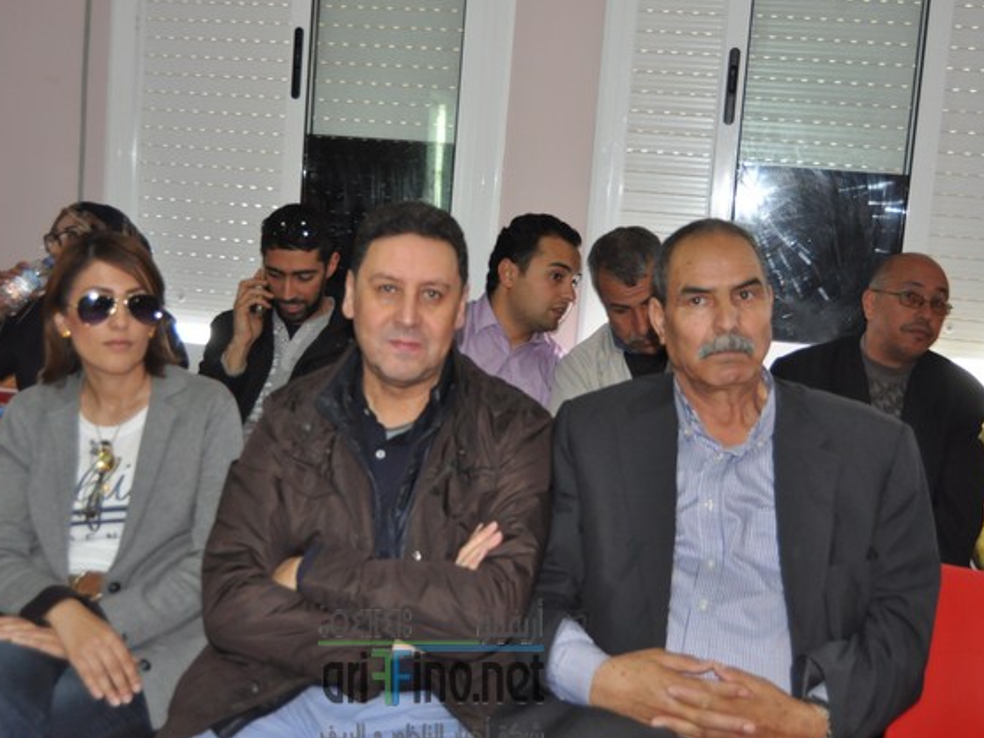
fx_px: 1223
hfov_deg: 43.8
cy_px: 373
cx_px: 431
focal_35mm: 43
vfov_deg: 33.6
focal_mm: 26
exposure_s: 1/60
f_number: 4
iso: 800
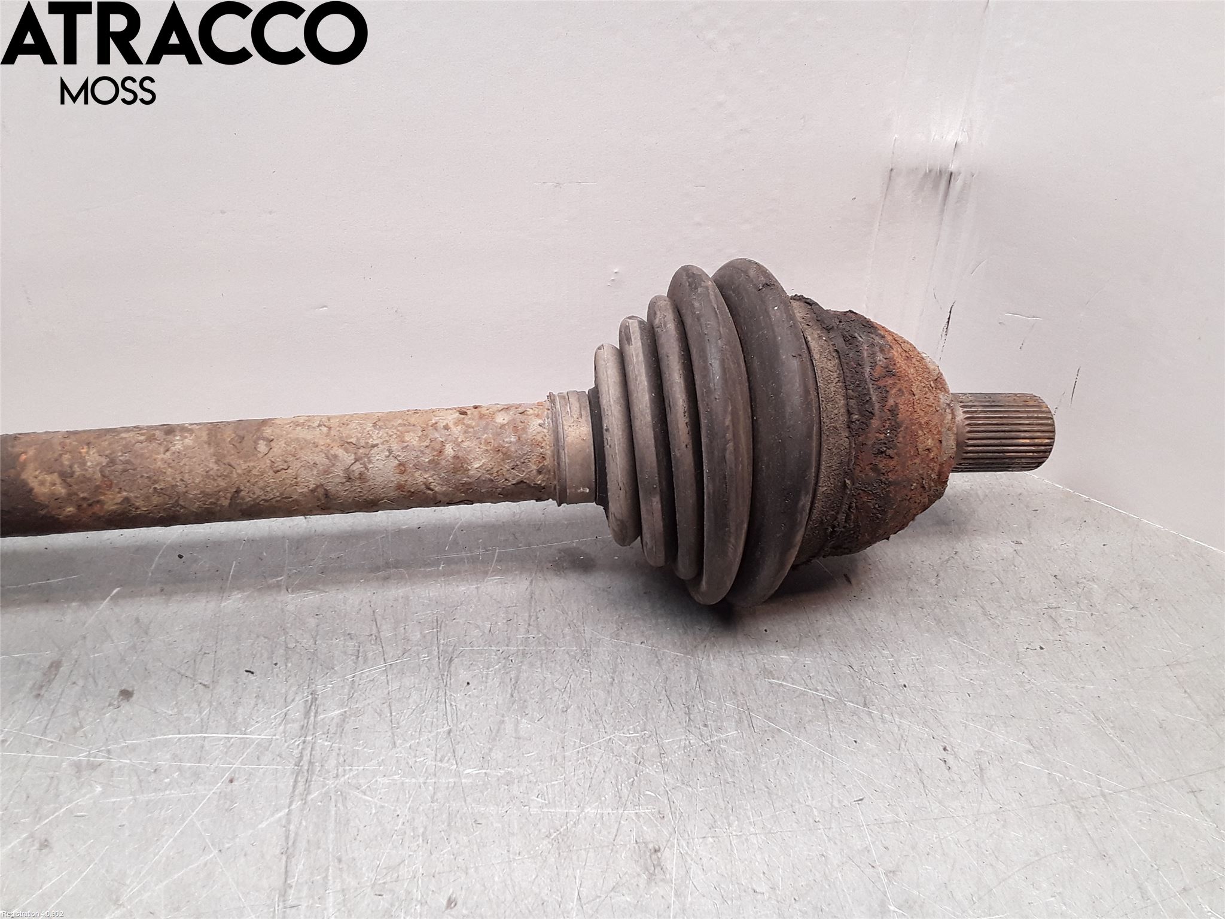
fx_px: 991
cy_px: 460
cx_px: 612
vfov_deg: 49.7
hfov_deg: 63.4
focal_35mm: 28
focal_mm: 2.91
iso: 50
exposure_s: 1/50
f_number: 1.9
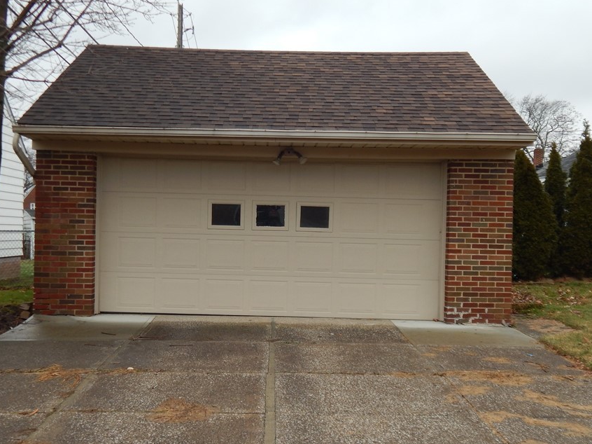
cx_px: 275
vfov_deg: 31.5
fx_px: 786
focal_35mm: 46
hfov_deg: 41.2
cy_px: 255
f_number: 3.4
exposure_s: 1/200
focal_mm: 6.8
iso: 125
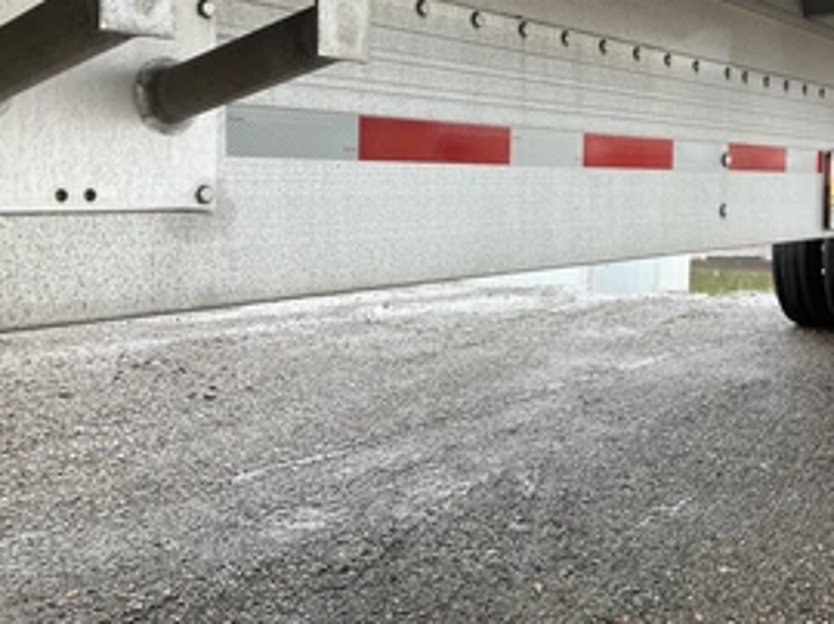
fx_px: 1035
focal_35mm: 43
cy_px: 185
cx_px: 562
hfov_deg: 43.2
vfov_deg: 33.1
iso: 20
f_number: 1.8
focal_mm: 3
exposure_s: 1/122
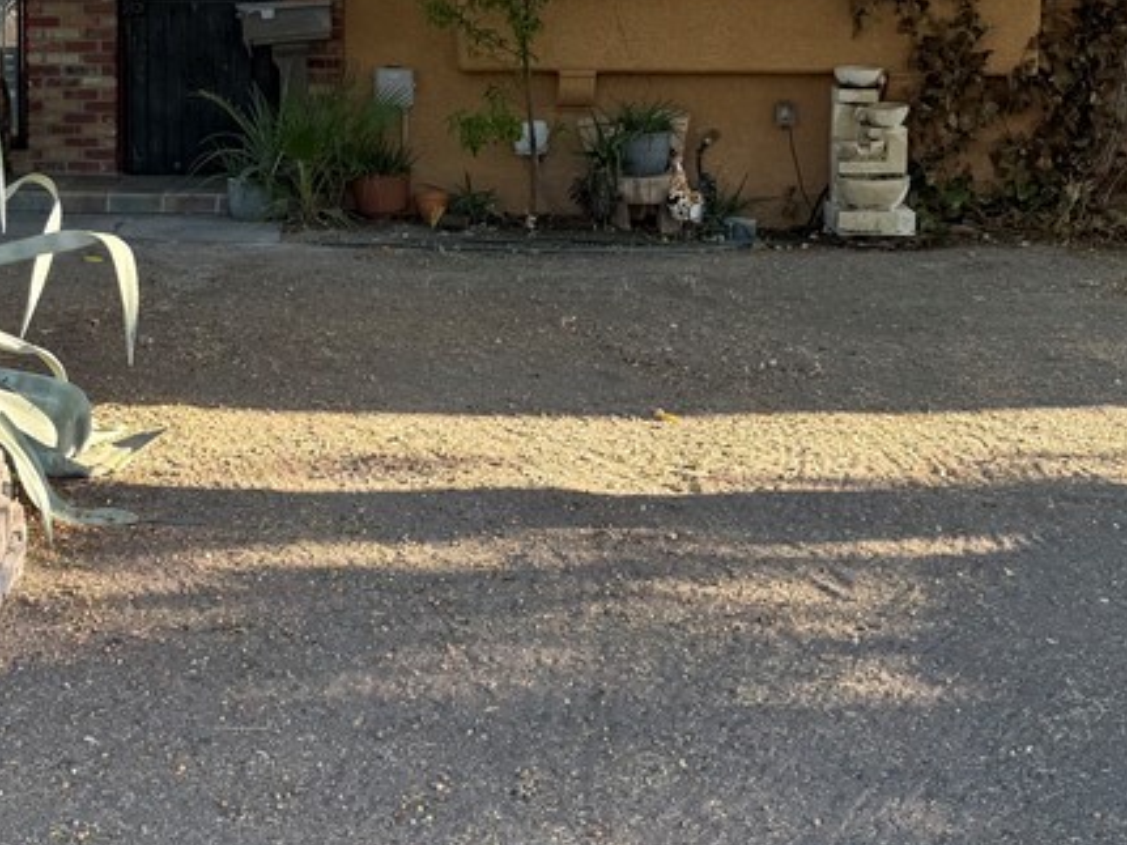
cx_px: 269
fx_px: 1855
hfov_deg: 33.1
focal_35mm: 57
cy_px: 141
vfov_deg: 25.1
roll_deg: -0.4
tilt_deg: -3.7
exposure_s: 1/206
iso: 64
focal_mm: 6.76
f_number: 1.78
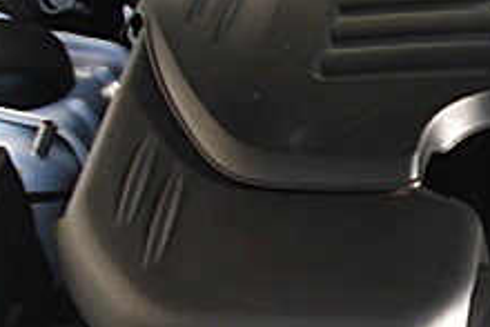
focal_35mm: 109
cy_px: 174
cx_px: 521
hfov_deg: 18.1
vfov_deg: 12.6
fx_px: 1485
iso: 50
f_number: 2.8
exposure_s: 1/160
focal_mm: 6.3
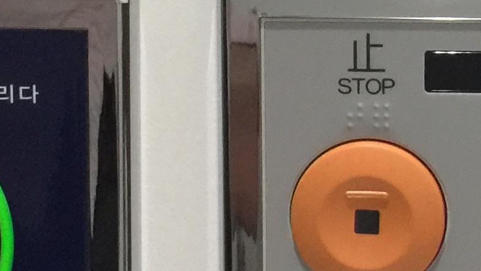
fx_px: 1671
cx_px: 499
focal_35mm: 131
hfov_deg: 16.0
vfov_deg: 9.0
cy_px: -135
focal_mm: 4.15
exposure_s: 1/17
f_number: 2.2
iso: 125
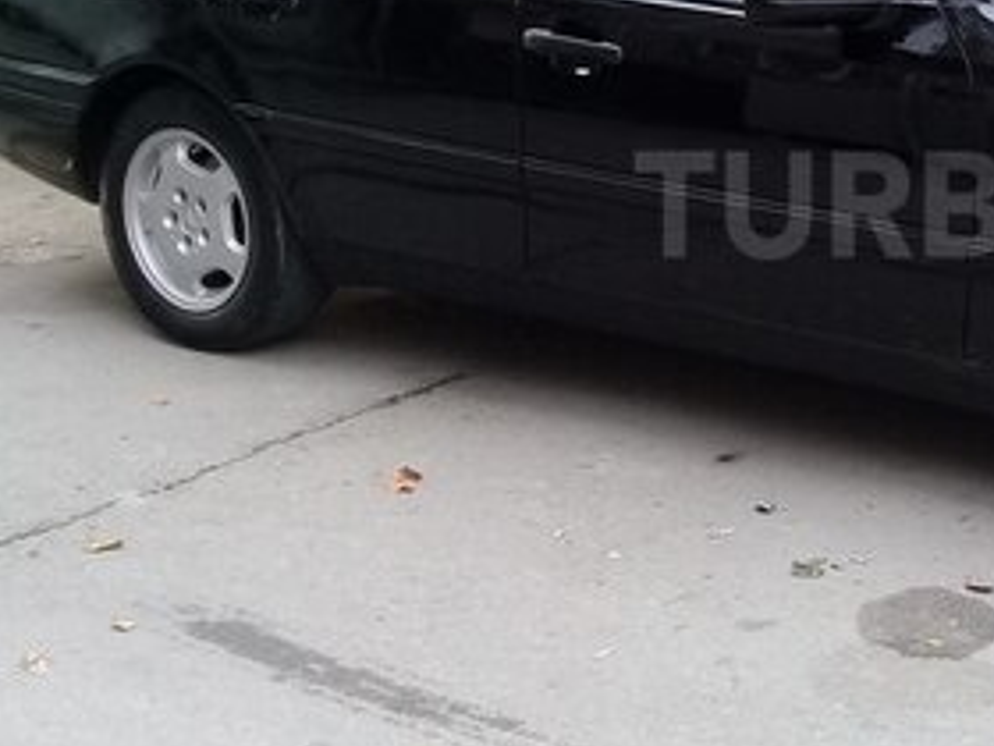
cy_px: 204
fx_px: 2096
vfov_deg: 20.0
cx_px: 998
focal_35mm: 73
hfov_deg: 25.4
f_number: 2.2
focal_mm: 3.3
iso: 64
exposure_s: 1/100
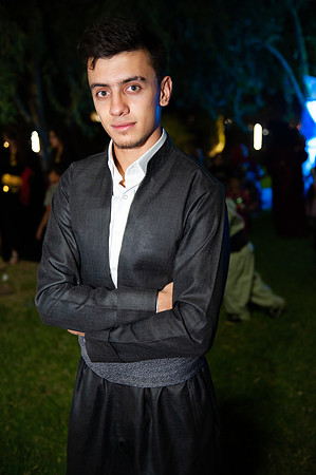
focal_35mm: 38
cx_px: 158
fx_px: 501
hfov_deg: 35.0
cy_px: 238
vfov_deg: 50.7
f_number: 2.8
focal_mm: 38
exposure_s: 1/30
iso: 1600
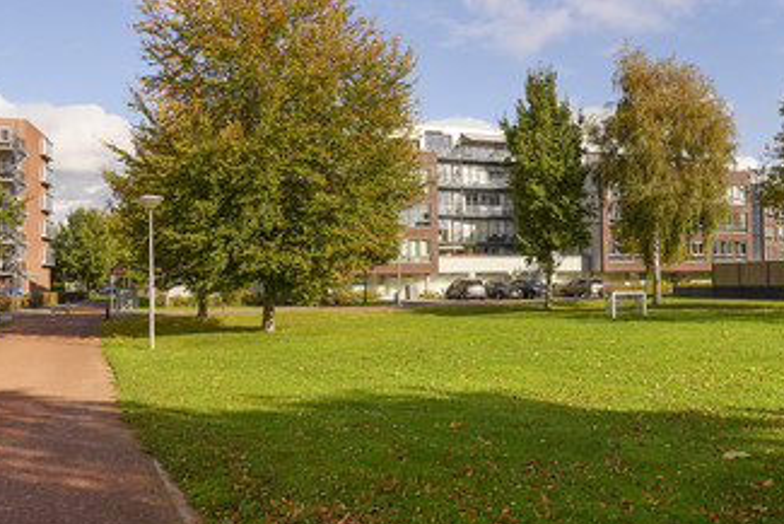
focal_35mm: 32
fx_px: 697
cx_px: 429
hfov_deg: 58.6
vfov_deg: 41.1
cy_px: 281
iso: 800
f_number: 8
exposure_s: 1/3000
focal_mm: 26
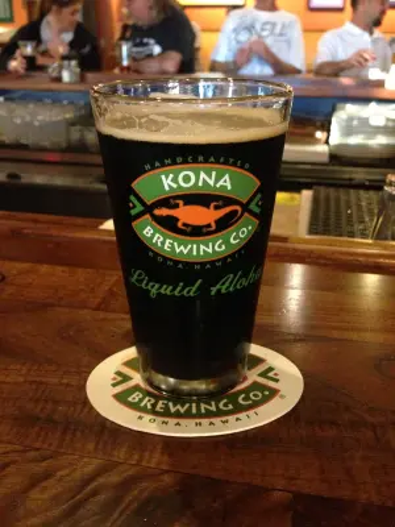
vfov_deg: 55.4
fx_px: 502
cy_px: 264
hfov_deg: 42.9
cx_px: 198
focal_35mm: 33
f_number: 2.4
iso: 800
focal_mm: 4.13
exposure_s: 1/15
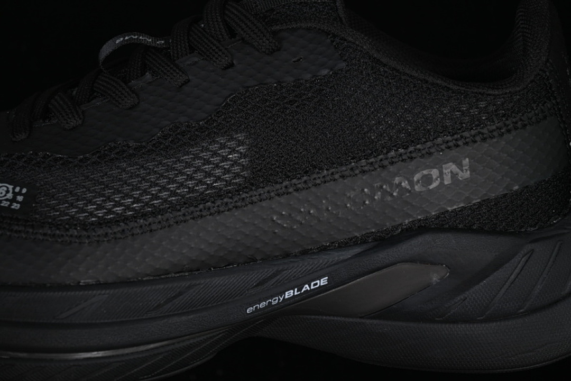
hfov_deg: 27.0
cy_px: 190
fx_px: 1189
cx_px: 286
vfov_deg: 18.2
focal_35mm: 75
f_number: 6.3
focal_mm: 50
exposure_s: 1/50
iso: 160
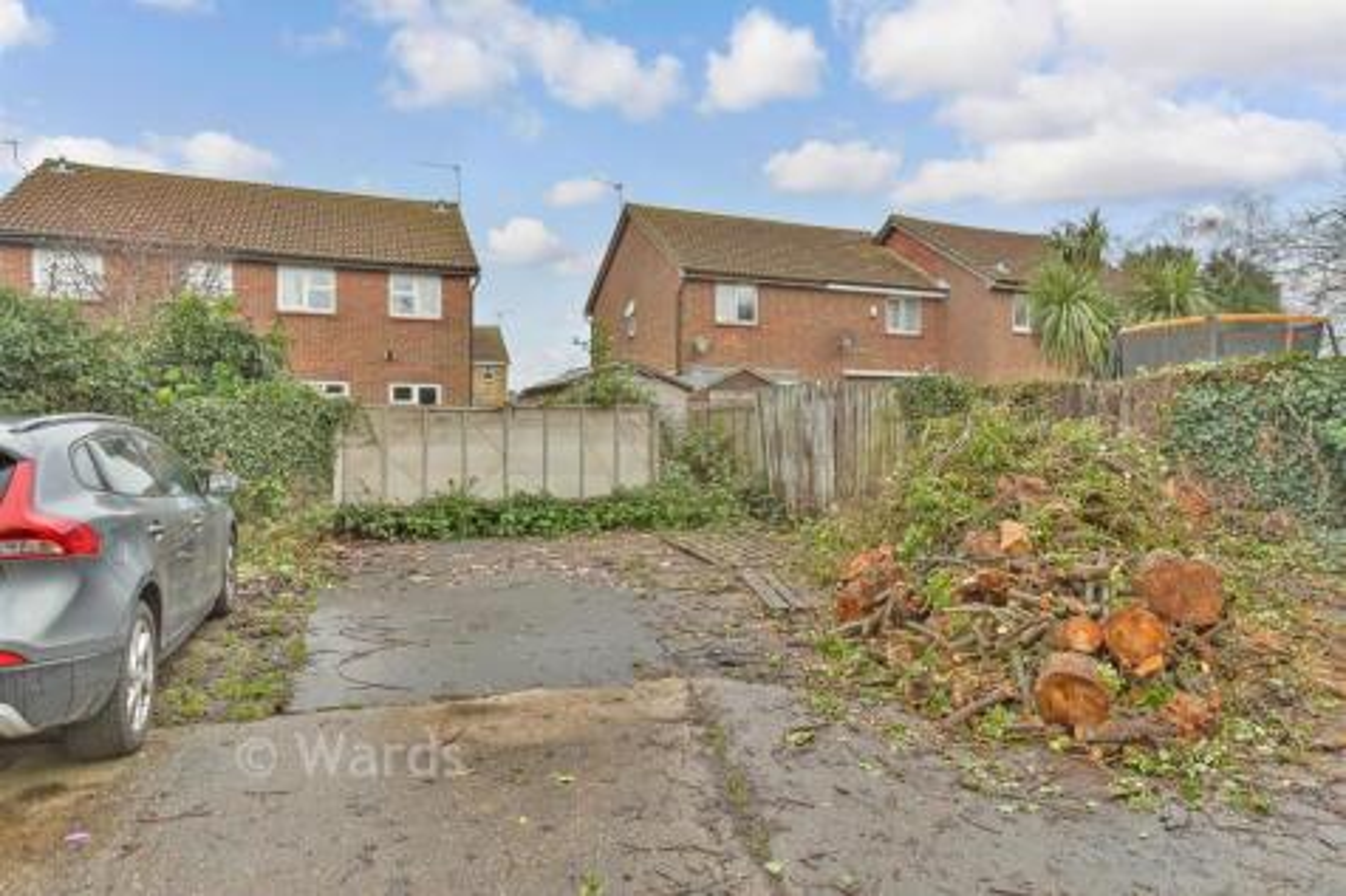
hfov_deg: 81.2
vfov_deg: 59.5
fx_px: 785
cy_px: 448
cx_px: 673
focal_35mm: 21
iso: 500
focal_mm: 14
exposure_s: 1/100
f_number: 5
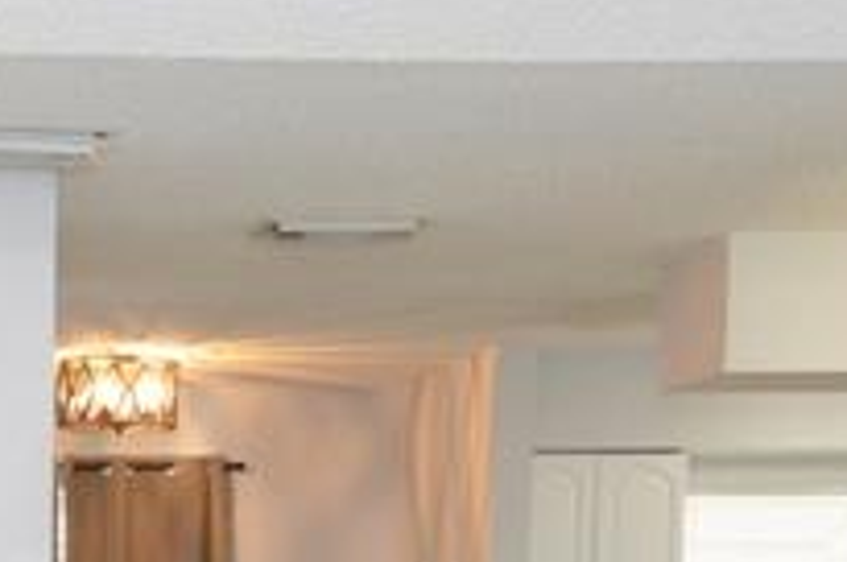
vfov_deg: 13.8
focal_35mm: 90
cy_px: 942
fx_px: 2114
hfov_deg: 21.5
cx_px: -91
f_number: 4
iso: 560
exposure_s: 1/60
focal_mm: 12
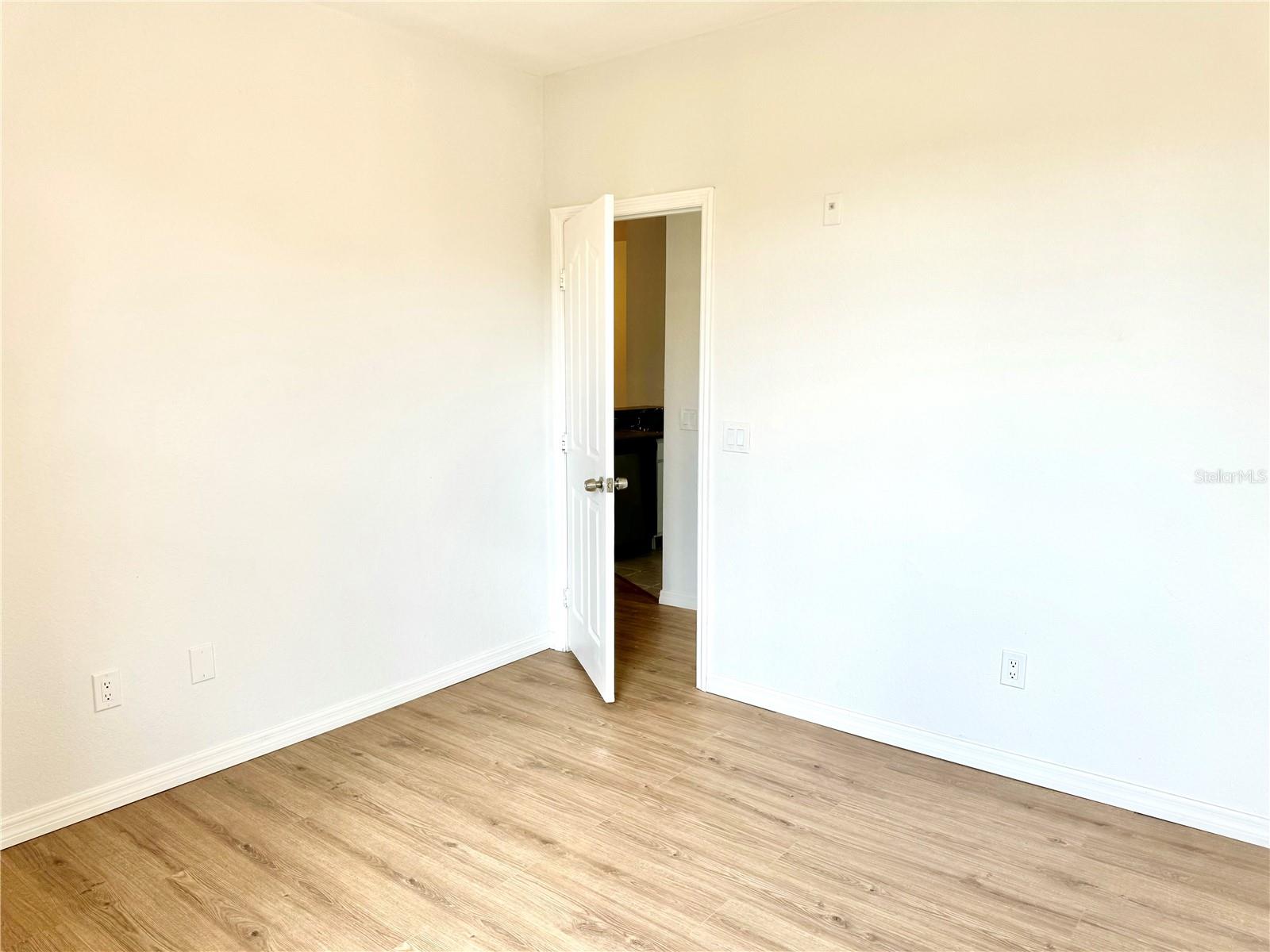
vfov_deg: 56.8
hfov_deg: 71.6
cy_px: 476
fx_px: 881
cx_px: 635
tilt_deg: -7.8
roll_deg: -0.5
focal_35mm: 24
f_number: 1.78
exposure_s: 1/253
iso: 64
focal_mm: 6.76
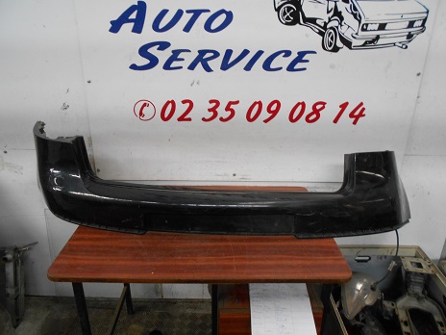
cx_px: 223
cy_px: 168
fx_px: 335
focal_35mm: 26
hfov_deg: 67.3
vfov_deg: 53.1
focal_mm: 4.6
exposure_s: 1/30
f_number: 3.2
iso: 320
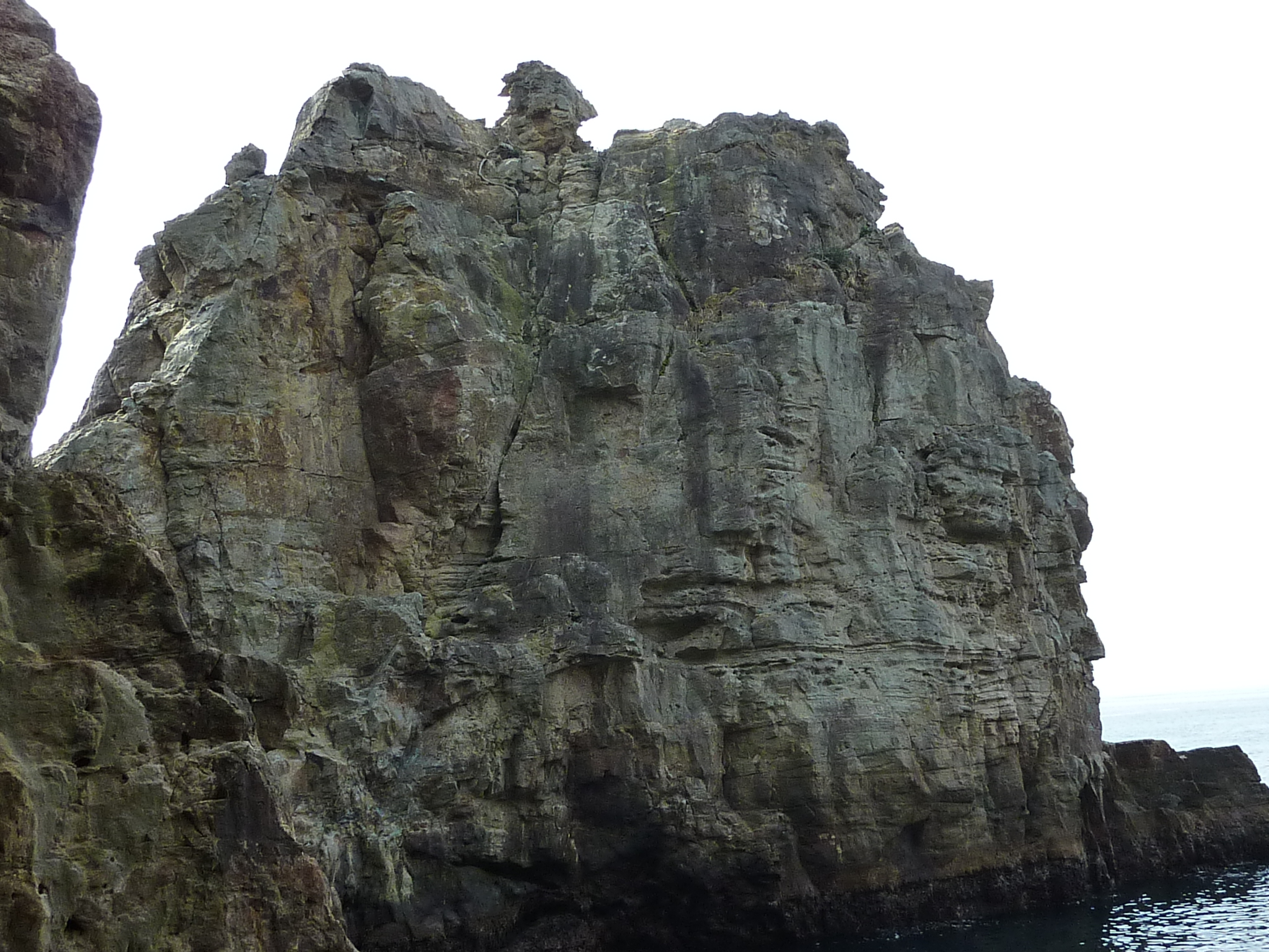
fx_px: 1760
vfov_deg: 30.3
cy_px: 476
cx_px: 634
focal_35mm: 48
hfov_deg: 39.7
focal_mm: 4.4
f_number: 4
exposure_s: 1/250
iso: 125
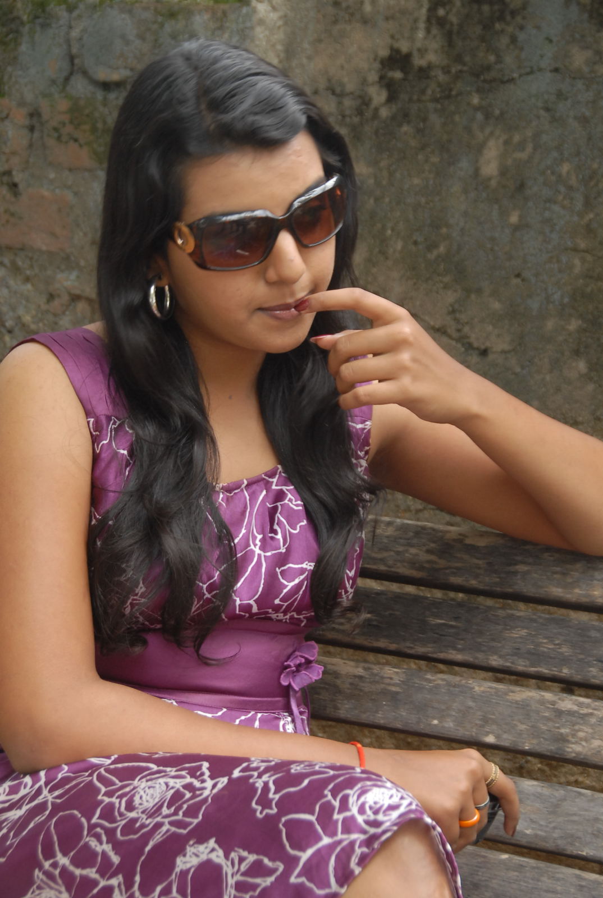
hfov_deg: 13.1
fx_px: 2625
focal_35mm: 105
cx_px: 302
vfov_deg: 19.4
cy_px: 449
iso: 400
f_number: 5.6
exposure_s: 1/80
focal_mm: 70
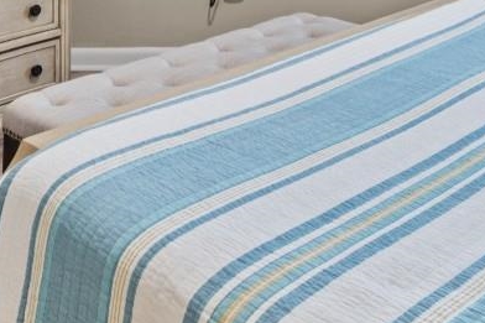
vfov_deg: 17.7
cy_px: -252
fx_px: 835
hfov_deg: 32.4
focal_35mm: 62
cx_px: 226
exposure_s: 1/10
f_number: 4.5
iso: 100
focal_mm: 10
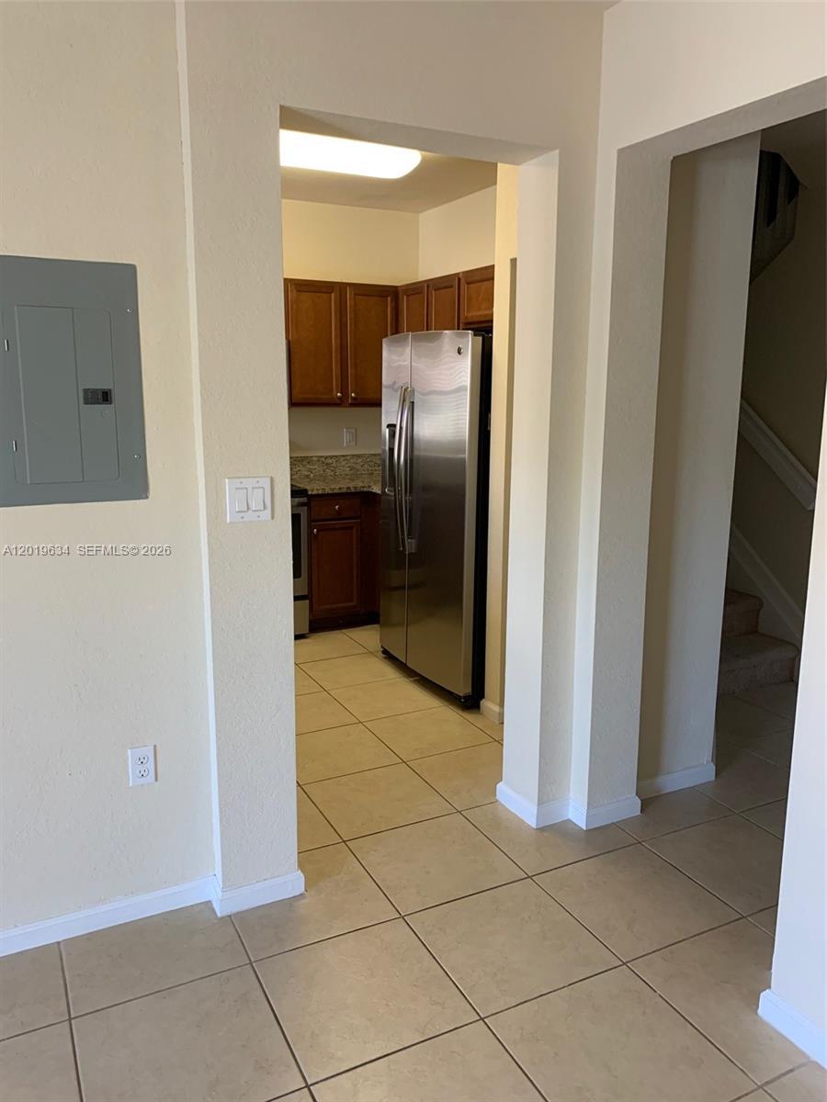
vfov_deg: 67.3
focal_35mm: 26
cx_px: 414
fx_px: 828
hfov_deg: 53.1
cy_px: 551
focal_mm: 4.25
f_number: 1.8
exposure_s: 1/60
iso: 160
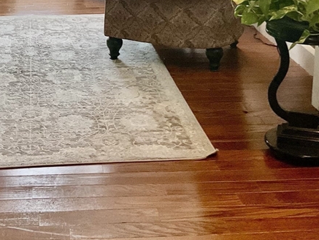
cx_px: 55
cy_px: -24
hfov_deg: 27.9
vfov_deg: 20.6
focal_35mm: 68
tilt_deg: -12.7
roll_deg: +0.0
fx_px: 627
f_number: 1.8
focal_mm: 3
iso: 80
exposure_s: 1/60
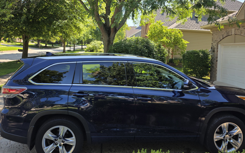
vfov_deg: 41.0
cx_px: 112
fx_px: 200
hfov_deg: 62.8
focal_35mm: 30
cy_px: 44
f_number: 1.7
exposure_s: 1/1723
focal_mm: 6.3
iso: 80
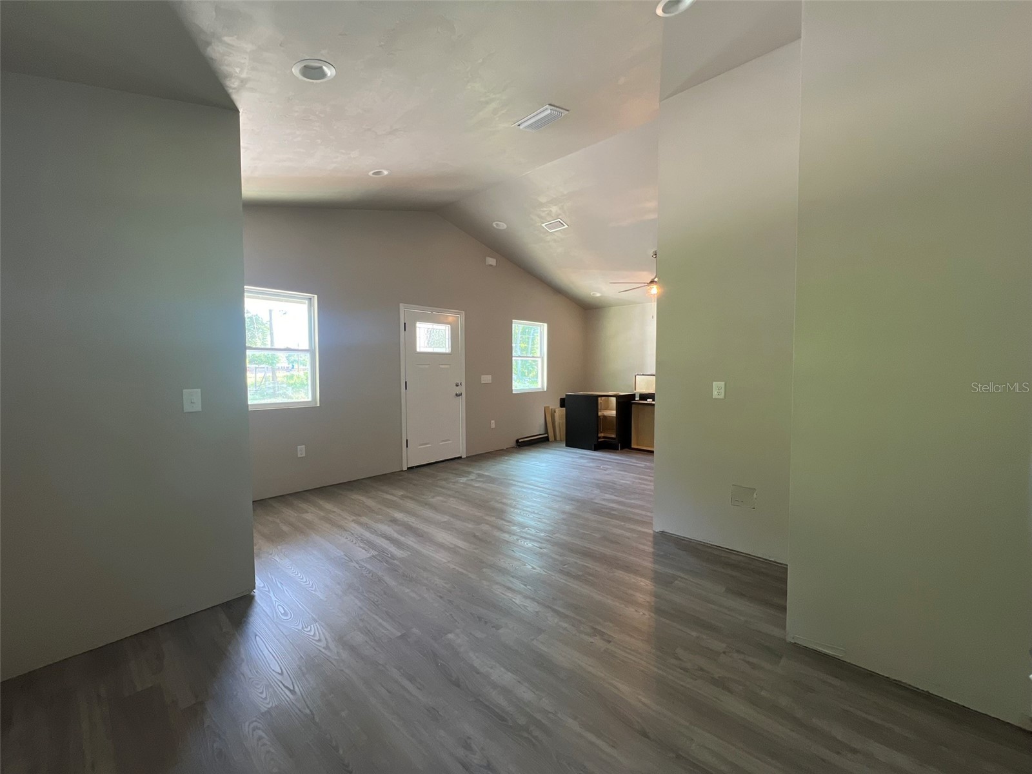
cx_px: 516
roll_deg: +0.4
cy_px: 387
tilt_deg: -2.8
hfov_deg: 106.2
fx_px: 388
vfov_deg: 89.9
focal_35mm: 13
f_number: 1.8
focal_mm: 1.57
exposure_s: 1/60
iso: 200
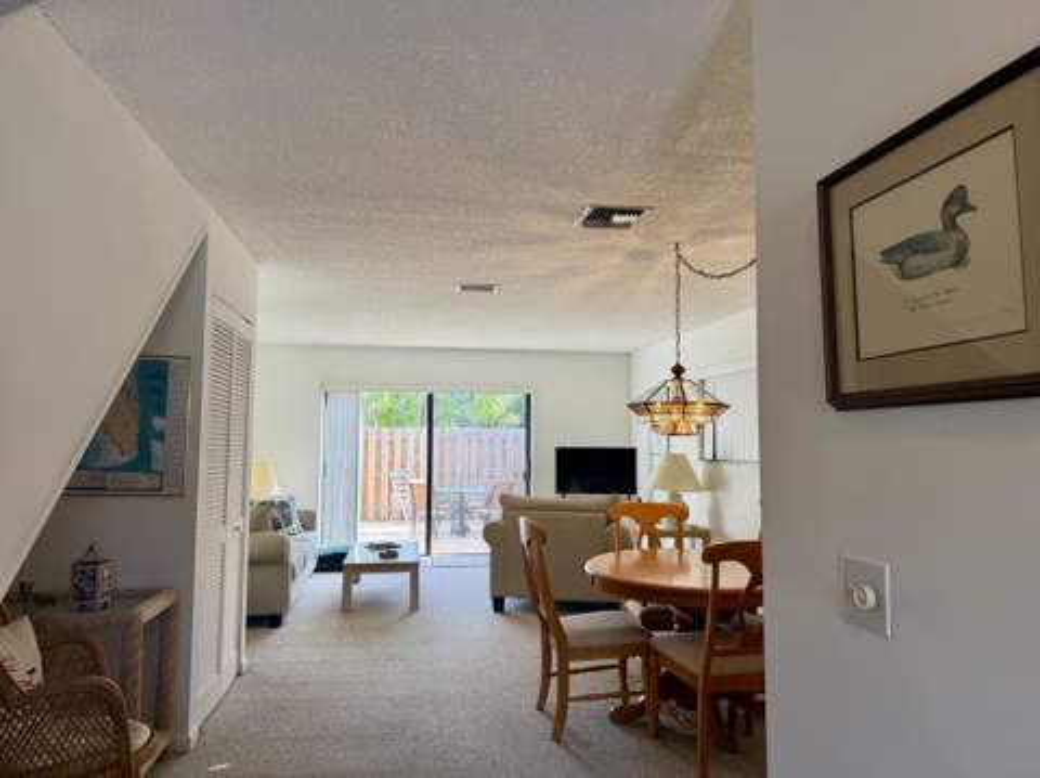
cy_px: 389
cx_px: 520
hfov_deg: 71.7
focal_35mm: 24
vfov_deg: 56.7
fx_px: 720
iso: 100
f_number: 1.78
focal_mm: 6.76
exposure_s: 1/135
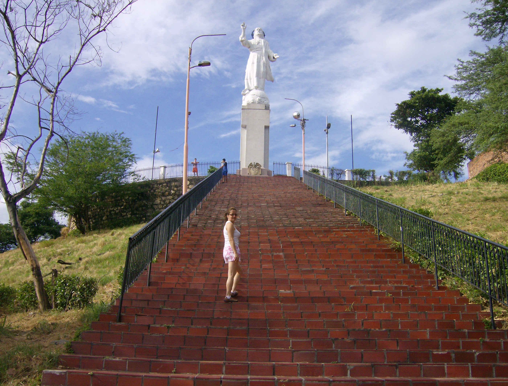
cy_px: 193
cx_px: 254
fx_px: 531
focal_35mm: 36
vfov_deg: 40.0
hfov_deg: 51.1
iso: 100
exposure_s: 1/499
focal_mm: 6
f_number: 4.7
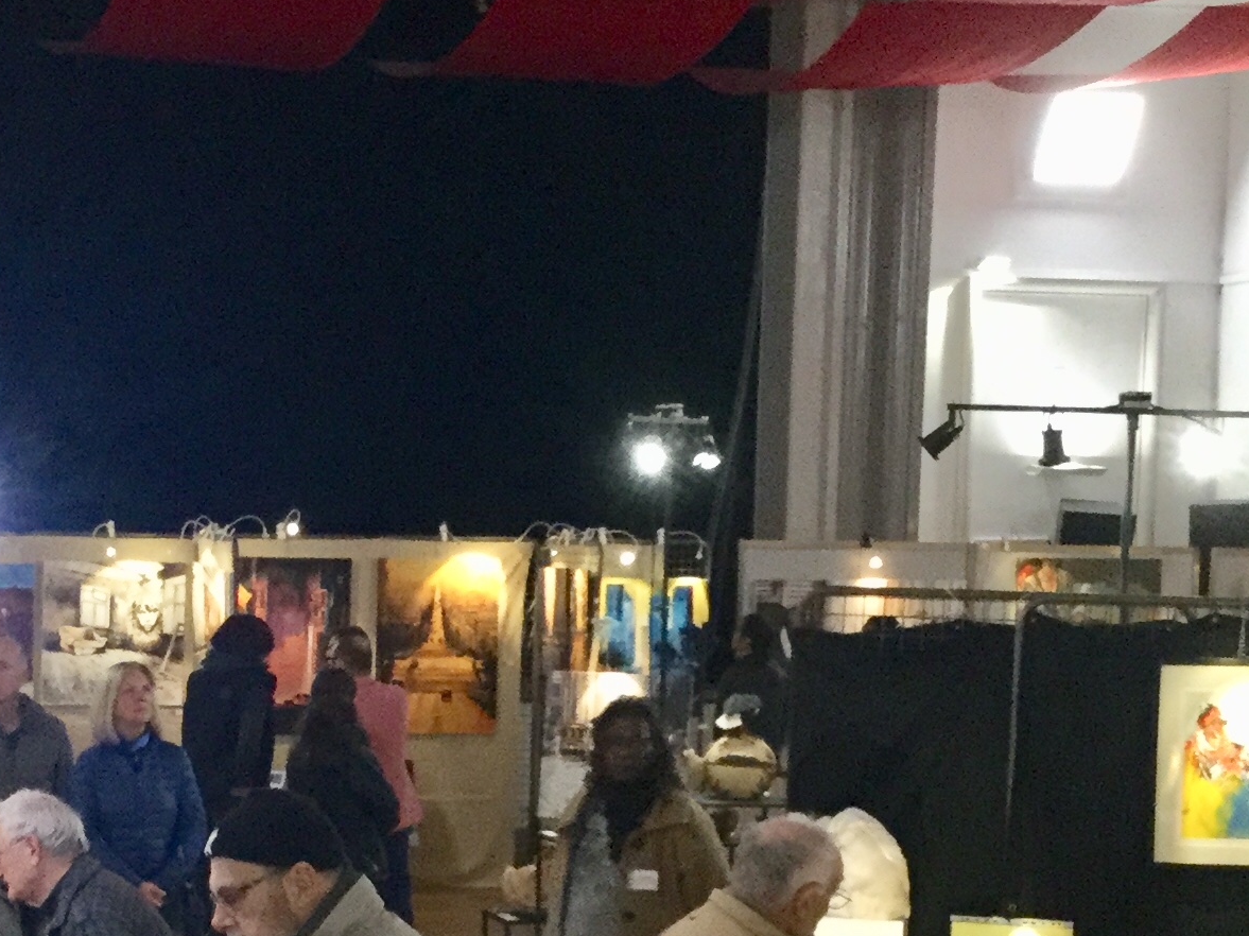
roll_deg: -0.4
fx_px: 3102
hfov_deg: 22.4
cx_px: 226
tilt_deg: -5.4
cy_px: 748
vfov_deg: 17.0
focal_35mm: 86
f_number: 2.4
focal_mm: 3.3
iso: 200
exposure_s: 1/33
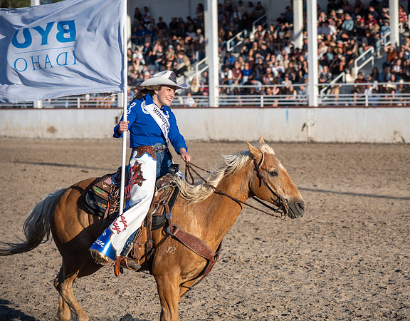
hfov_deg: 14.6
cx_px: 240
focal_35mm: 133
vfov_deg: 11.4
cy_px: 160
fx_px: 1602
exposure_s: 1/1000
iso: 125
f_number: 4
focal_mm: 120
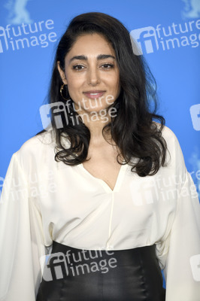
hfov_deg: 6.9
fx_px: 1669
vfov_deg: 10.3
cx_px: 100
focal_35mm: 200
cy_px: 150
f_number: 2.8
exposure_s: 1/400
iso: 640
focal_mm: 200
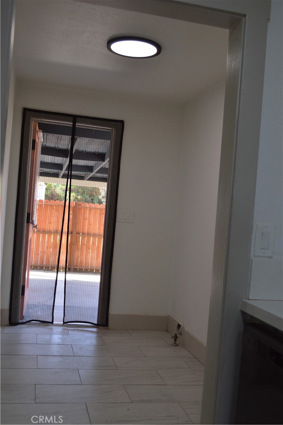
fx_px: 461
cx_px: 142
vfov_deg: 49.6
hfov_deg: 34.1
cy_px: 212
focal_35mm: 39
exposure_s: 1/125
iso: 400
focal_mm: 26
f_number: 5.6
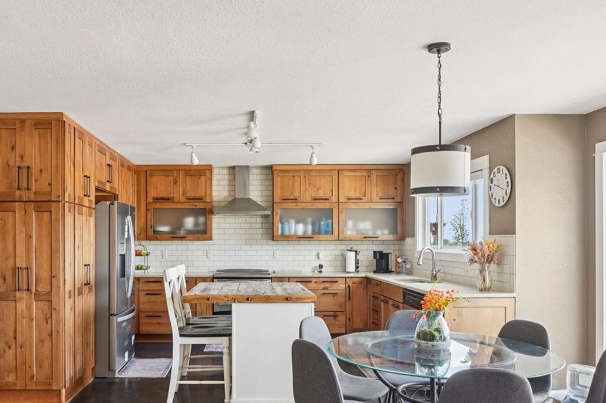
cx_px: 249
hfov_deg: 65.0
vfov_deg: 45.8
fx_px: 471
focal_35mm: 28
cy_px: 261
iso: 400
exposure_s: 1/20
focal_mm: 12
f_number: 8
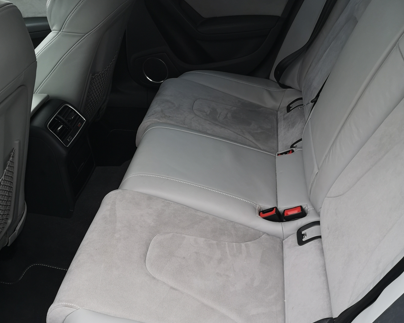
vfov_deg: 41.1
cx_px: 198
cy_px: 170
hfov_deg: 50.3
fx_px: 430
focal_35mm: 36
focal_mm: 3.95
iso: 125
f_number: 1.8
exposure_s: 1/50
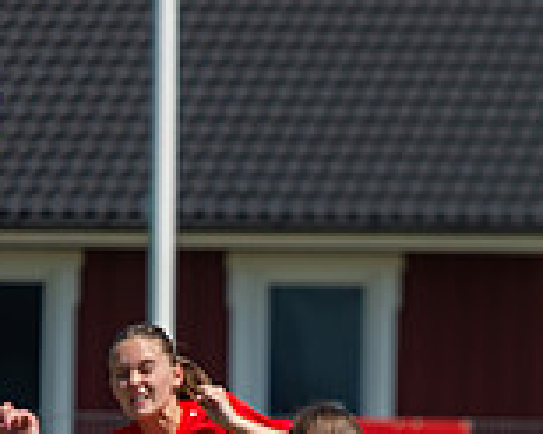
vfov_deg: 1.8
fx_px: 14101
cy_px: 623
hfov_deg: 2.2
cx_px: 149
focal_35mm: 878
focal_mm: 200
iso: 140
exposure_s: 1/2500
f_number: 3.2
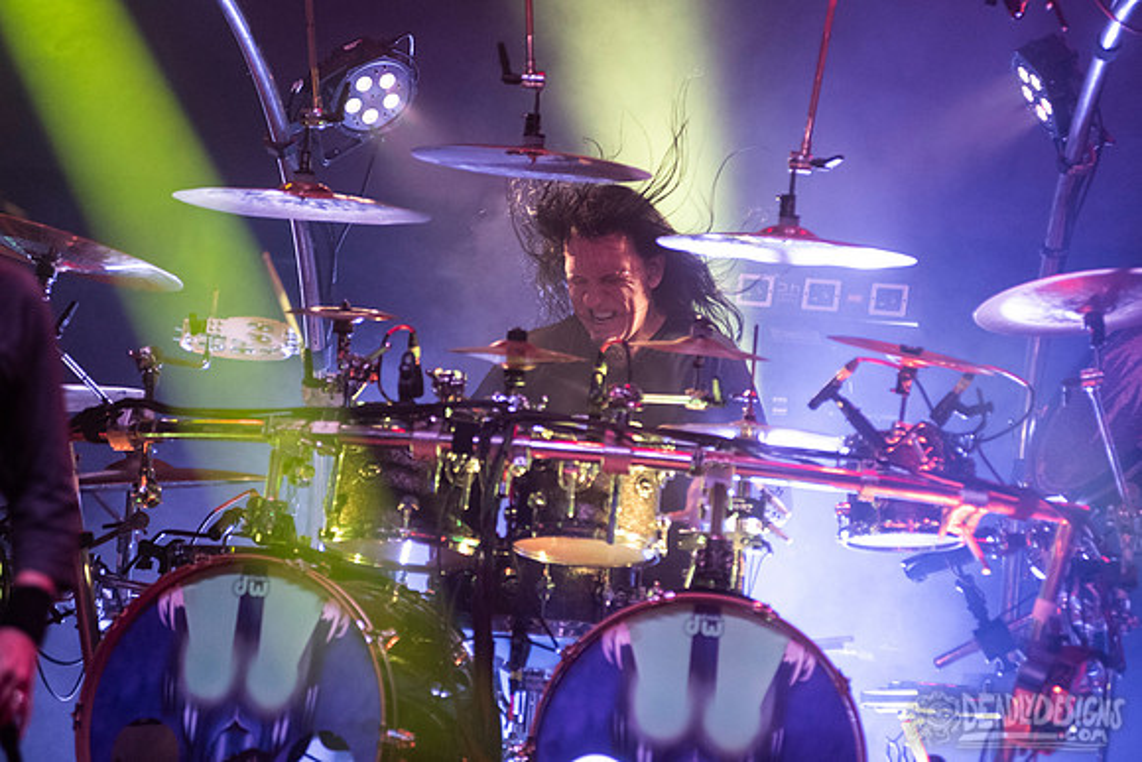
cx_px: 571
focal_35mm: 253
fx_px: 8030
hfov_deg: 8.1
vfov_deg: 5.4
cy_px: 280
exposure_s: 1/320
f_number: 3.2
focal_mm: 200
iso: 2500
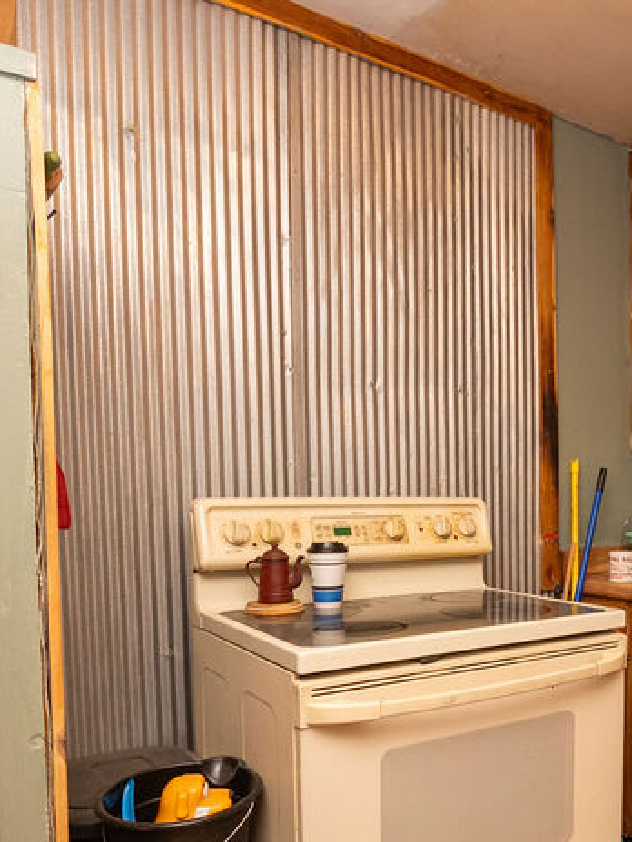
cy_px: 536
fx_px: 779
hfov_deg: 40.2
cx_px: 592
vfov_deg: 56.0
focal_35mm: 32
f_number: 4
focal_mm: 10
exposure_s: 1/200
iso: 500
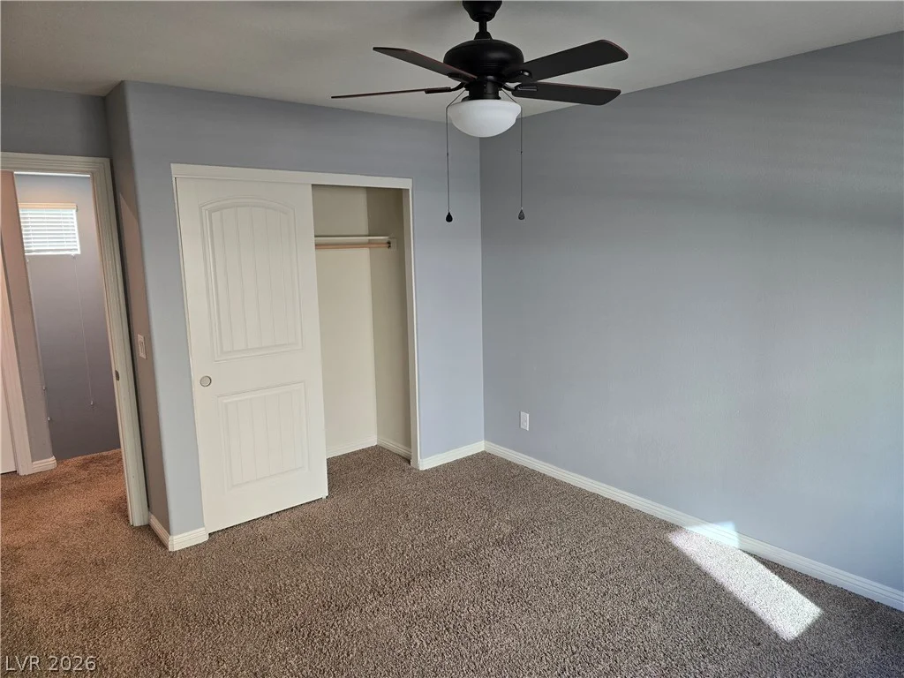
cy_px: 339
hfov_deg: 73.9
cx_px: 452
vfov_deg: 58.9
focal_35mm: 23
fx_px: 601
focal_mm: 6.3
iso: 200
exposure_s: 1/120
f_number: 1.7
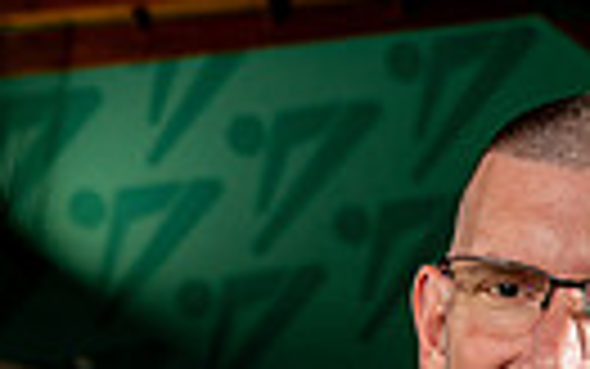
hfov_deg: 12.1
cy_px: 918
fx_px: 2751
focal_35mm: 171
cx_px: 590
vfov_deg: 7.2
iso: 640
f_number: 6.3
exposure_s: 1/250
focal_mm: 49
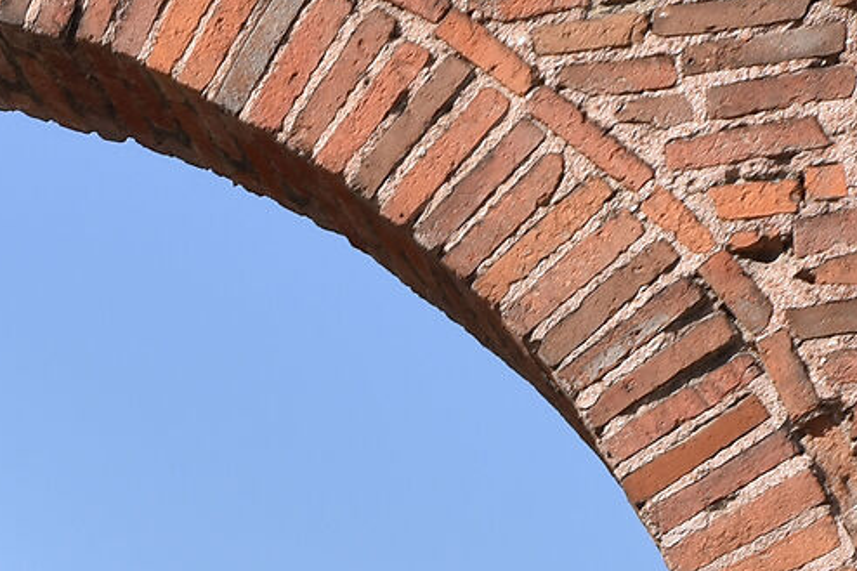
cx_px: -1053
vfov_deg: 4.8
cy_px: 1270
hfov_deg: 7.0
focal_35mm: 282
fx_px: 6711
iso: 200
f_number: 9
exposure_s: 1/320
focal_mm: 58
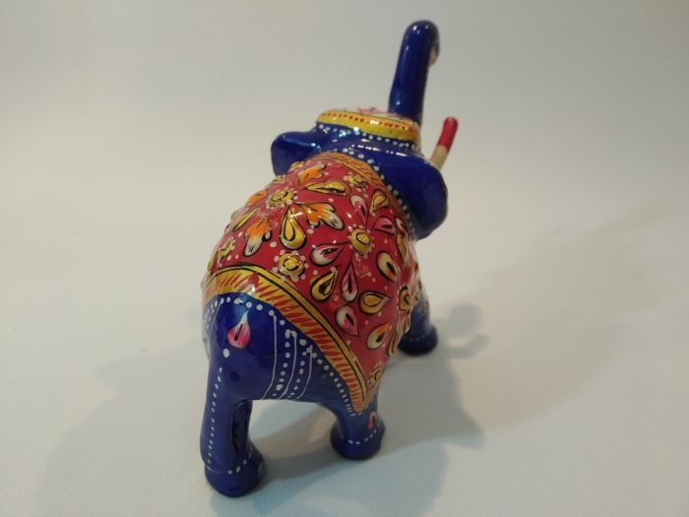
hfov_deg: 67.3
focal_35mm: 26
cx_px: 344
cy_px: 258
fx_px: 518
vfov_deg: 53.1
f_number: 2.2
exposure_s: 1/60
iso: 100
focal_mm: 3.82
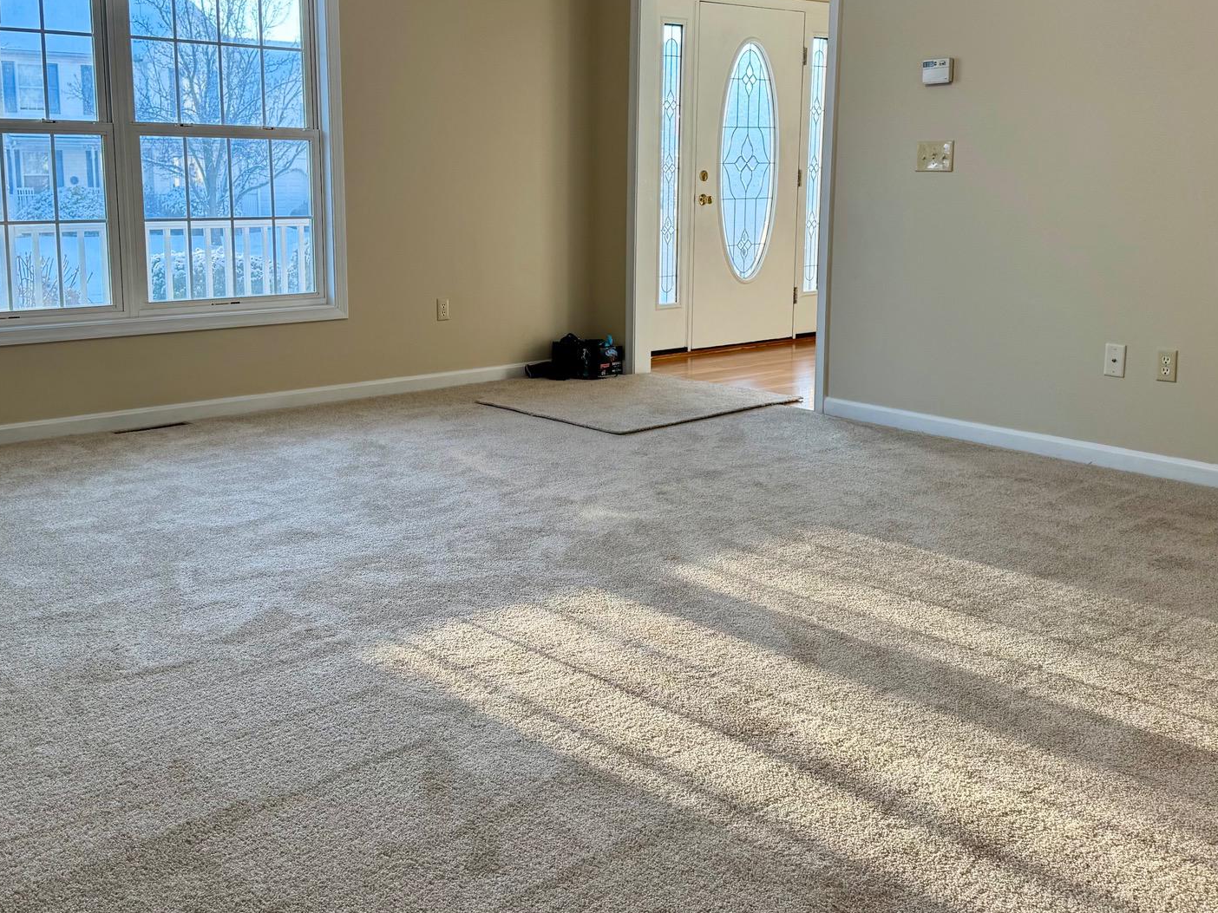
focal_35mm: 35
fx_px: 1232
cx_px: 542
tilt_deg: -9.1
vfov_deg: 40.5
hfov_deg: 52.5
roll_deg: -0.3
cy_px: 353
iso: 80
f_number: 1.78
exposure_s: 1/120
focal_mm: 6.76
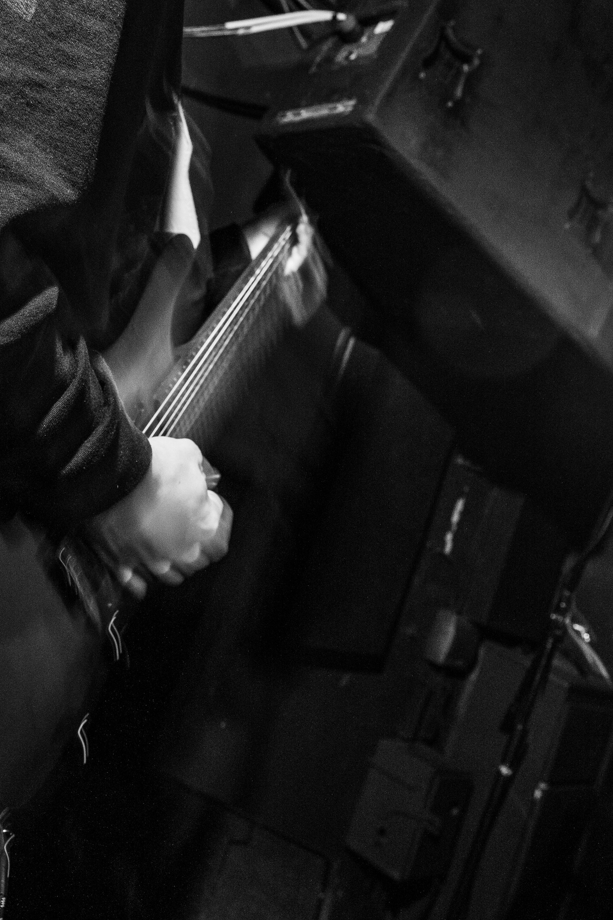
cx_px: 161
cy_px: 298
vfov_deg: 55.9
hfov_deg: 39.0
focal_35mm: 33
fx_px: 843
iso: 500
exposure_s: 1/15
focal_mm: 17
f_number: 5
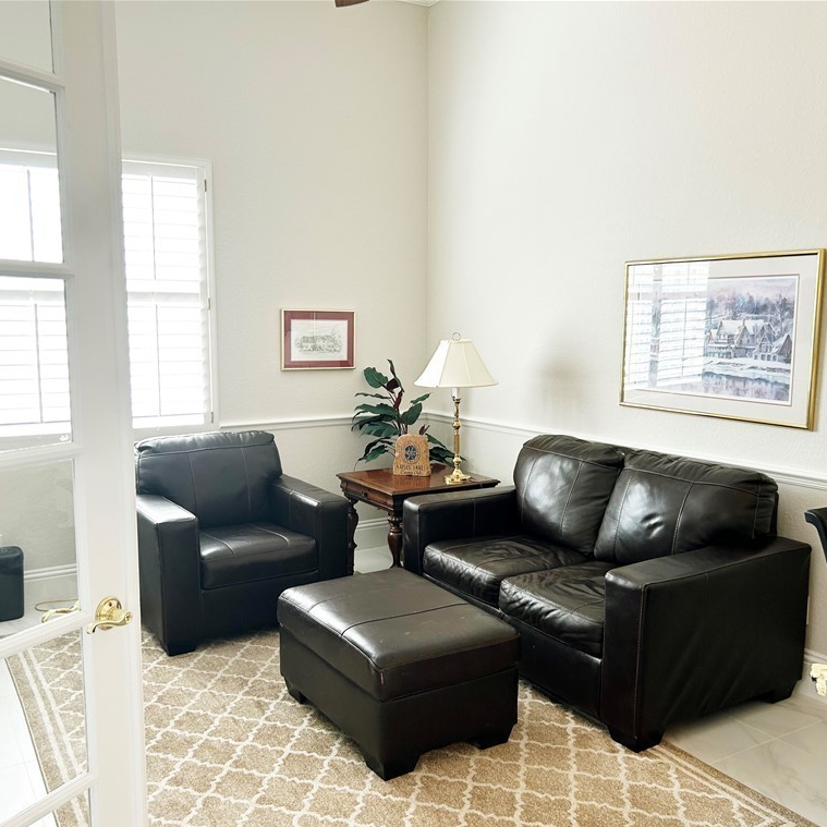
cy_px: 417
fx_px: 838
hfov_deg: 52.5
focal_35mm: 31
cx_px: 379
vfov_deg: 52.5
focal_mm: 5.7
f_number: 1.5
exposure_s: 1/60
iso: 80
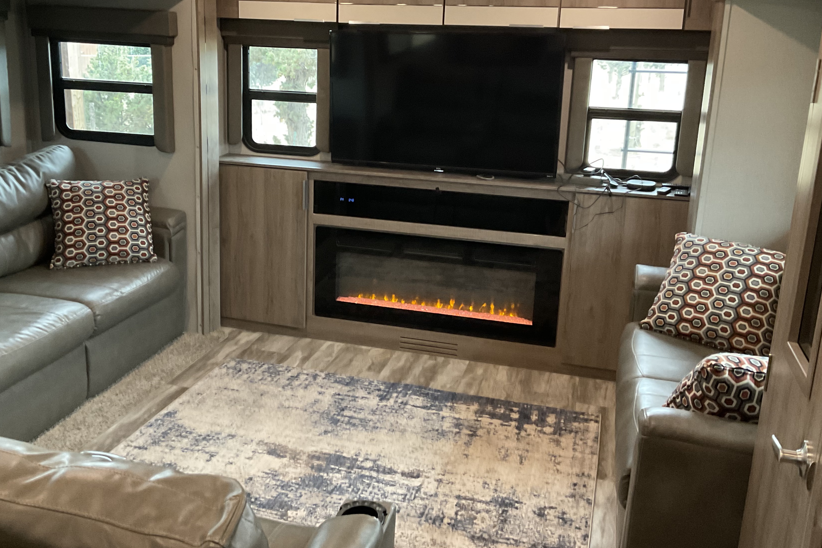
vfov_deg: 35.9
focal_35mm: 37
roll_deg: -0.9
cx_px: 367
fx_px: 845
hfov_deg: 51.8
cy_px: 230
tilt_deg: -12.8
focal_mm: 3
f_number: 1.8
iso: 200
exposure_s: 1/40
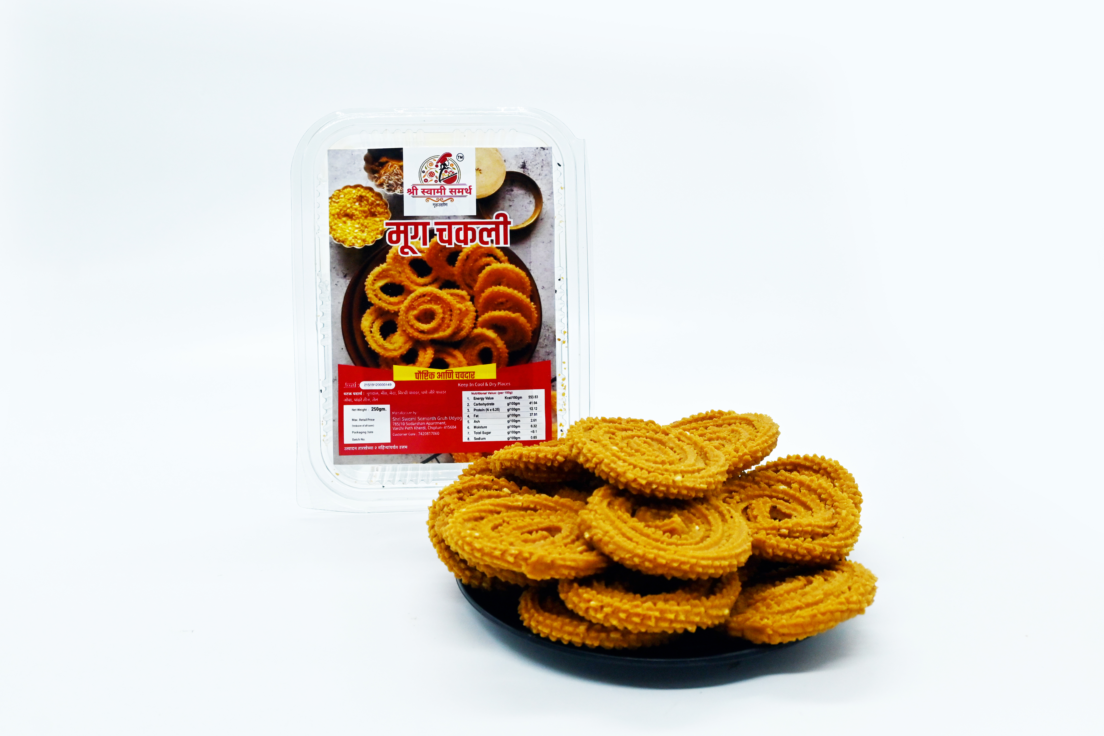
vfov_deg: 39.1
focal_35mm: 34
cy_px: 368
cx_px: 552
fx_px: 1035
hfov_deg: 56.1
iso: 640
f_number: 5.6
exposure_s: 1/2000
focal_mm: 22.5
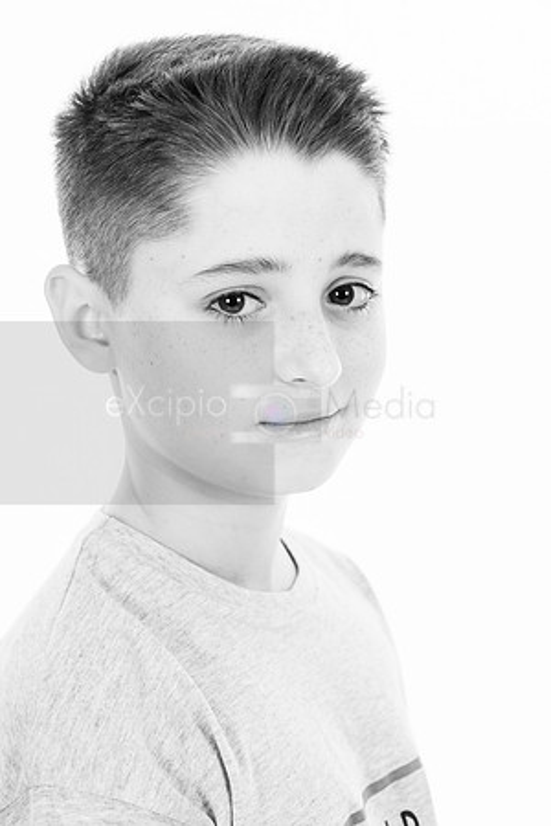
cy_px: 413
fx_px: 1607
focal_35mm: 70
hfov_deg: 19.5
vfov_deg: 28.8
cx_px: 276
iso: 100
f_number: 9
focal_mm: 70
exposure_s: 1/125
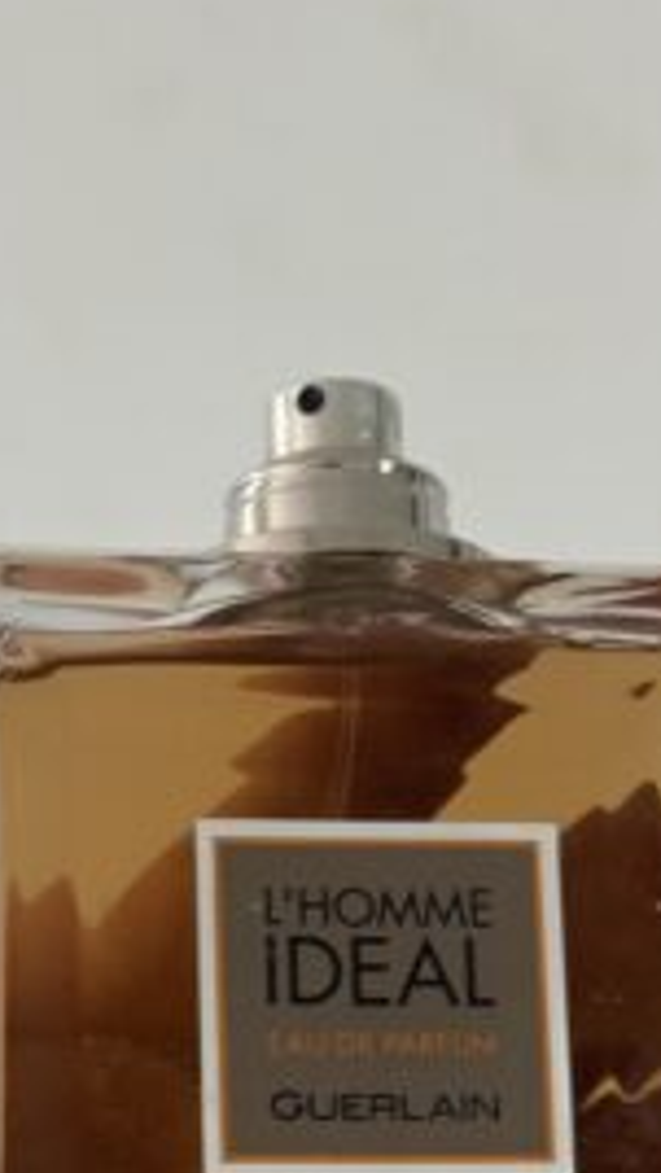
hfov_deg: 10.8
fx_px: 3485
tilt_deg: -17.5
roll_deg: -0.5
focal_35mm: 112
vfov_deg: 18.9
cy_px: 991
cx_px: 337
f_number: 1.78
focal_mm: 6.76
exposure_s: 1/50
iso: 100
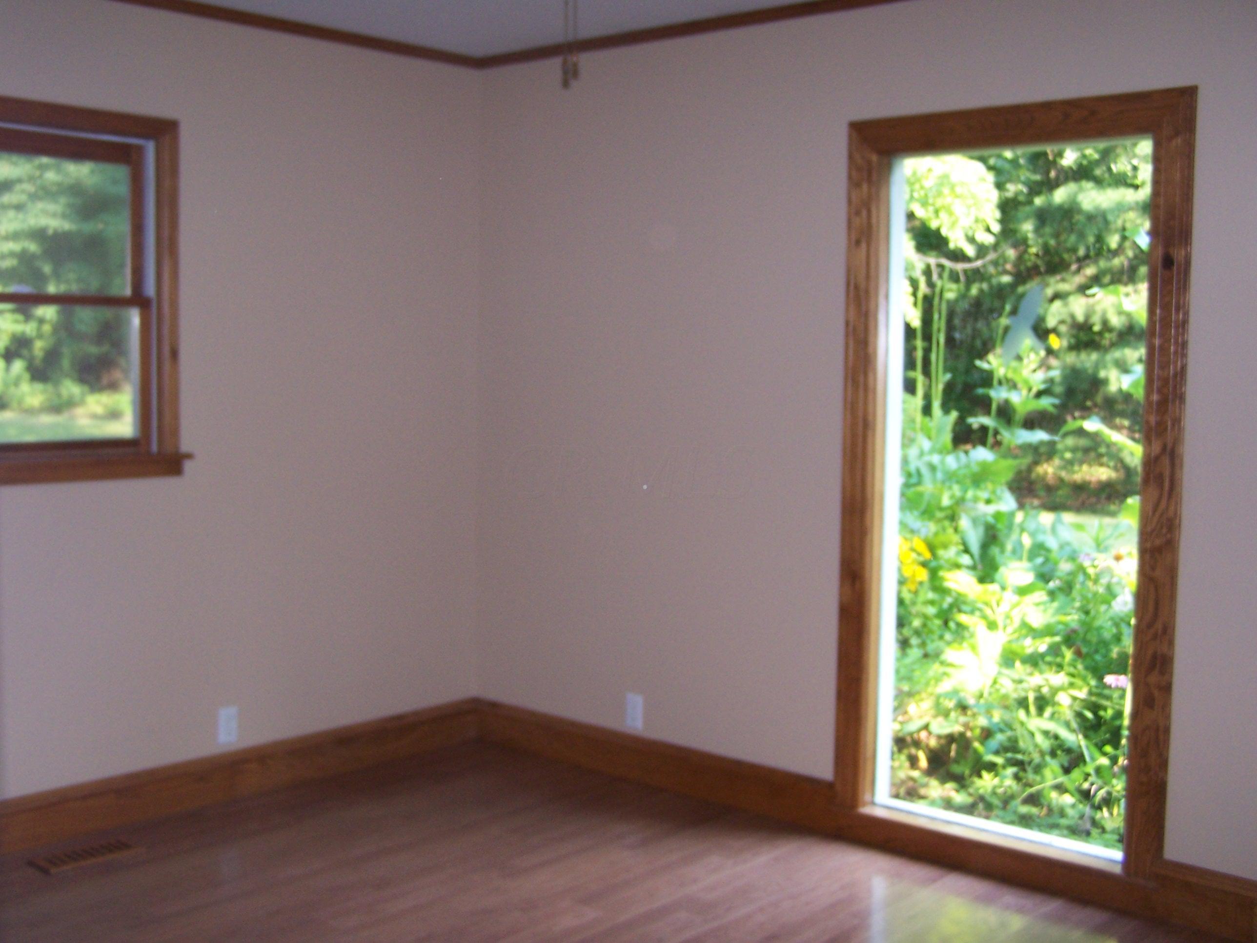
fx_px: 1453
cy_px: 472
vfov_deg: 36.0
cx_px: 628
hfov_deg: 46.8
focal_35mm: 40
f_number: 2.8
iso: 140
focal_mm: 6.7
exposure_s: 1/60
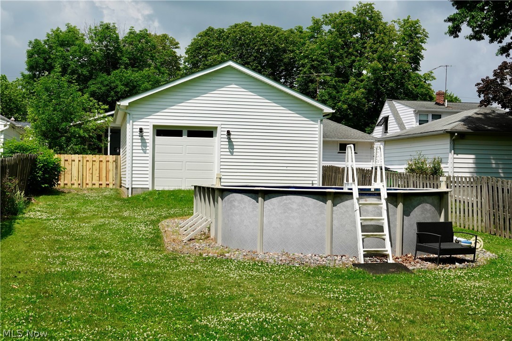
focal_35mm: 50
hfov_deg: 39.6
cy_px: 170
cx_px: 256
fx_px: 711
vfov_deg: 27.0
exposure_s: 1/1000
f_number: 4.5
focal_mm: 18.21
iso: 100
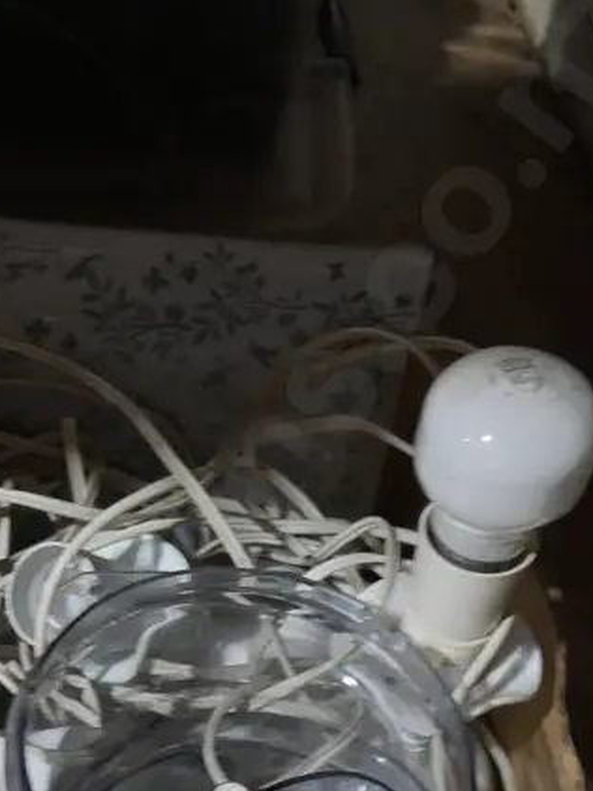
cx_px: 49
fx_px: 1555
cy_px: 765
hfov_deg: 21.1
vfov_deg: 27.2
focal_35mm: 68
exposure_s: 1/60
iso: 800
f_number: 3.5
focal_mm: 14
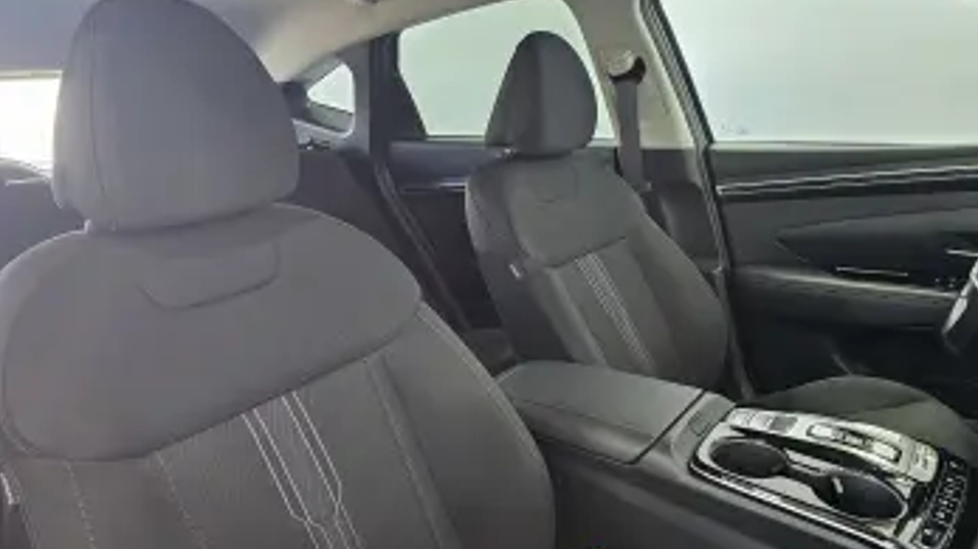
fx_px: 674
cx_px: 505
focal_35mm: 26
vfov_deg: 44.3
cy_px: 262
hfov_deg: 71.9
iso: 320
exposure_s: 1/100
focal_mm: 6.3
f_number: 1.7
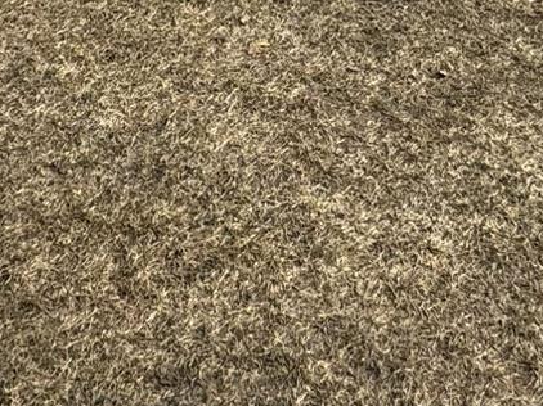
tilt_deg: +3.3
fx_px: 1066
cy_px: -556
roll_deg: +0.6
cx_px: 279
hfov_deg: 28.6
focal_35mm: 68
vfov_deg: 14.5
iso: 50
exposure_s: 1/2273
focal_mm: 2.22
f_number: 2.2
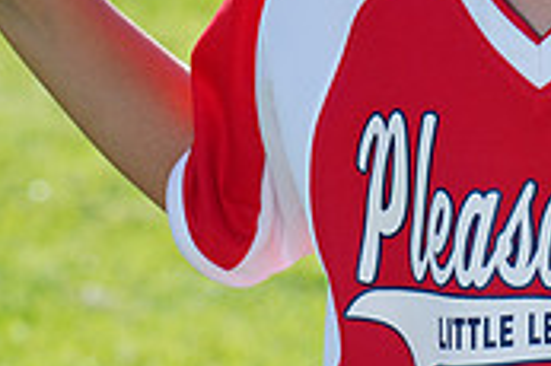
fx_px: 10260
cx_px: 535
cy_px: -148
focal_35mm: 671
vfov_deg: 2.0
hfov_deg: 3.1
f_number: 10
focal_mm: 200
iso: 200
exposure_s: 1/200
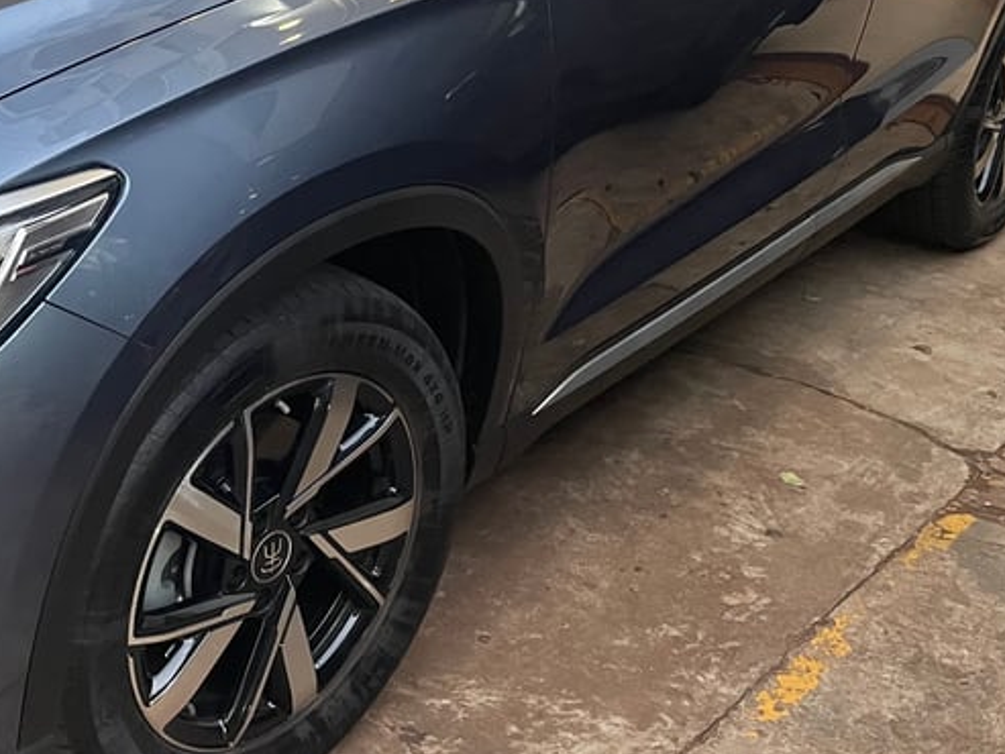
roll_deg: -4.4
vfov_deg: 26.6
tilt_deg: -17.9
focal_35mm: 54
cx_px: 84
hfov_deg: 33.5
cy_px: 167
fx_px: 1568
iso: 500
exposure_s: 1/60
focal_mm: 4.2
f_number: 1.6
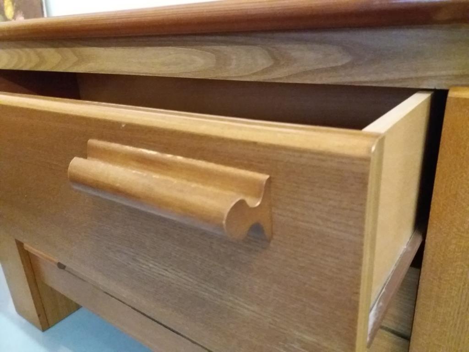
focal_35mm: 28
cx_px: 234
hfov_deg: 63.4
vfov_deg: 49.7
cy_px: 176
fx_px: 379
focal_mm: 3.7
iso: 1000
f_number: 1.9
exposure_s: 1/17
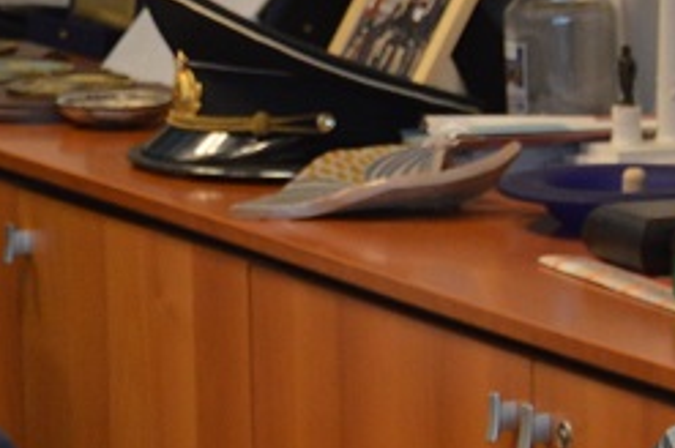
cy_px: 389
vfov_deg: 5.4
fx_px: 4775
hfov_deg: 7.9
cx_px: 1129
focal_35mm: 255
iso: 400
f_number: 4
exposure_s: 1/30
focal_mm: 28
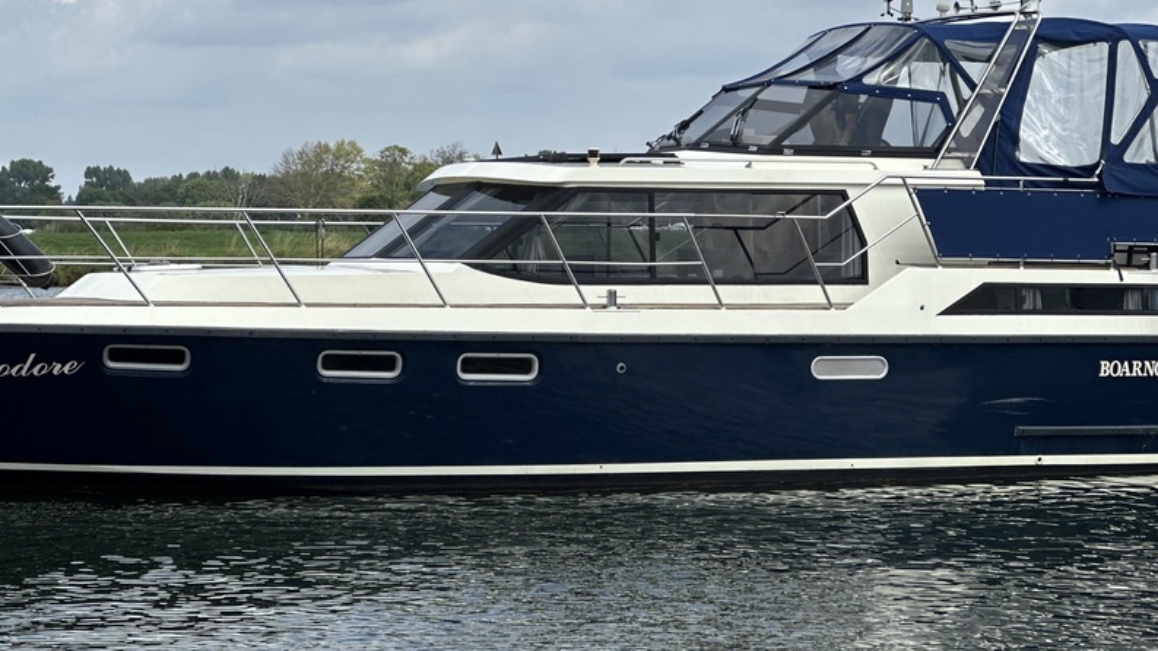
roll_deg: +0.4
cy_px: 279
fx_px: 3899
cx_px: 558
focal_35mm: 127
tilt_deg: +0.0
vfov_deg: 9.5
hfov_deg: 16.9
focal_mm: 9
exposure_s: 1/637
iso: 32
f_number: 2.8
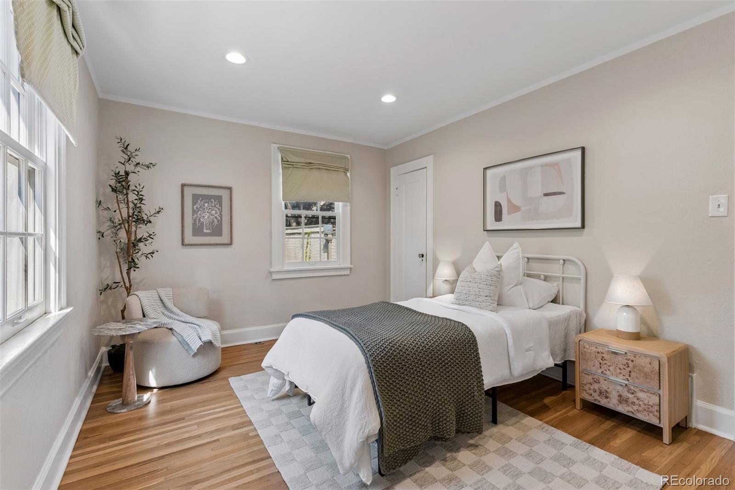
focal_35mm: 17
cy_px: 245
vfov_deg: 70.4
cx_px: 368
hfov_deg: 93.3
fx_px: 347
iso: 400
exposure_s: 1/25
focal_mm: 17
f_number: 9
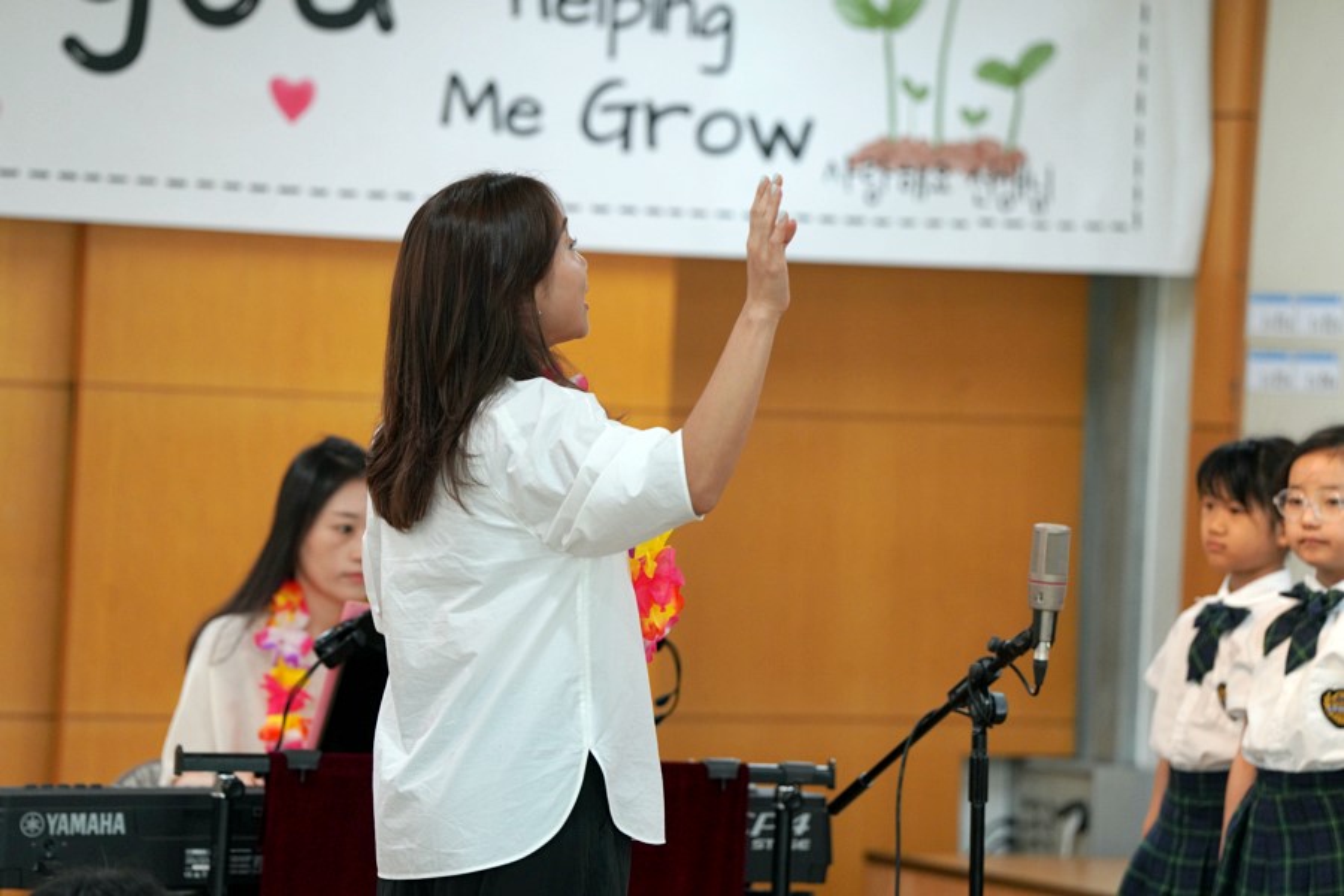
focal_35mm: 200
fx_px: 7466
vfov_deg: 6.9
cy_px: 448
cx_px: 672
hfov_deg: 10.3
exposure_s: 1/250
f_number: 4
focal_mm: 200
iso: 1600
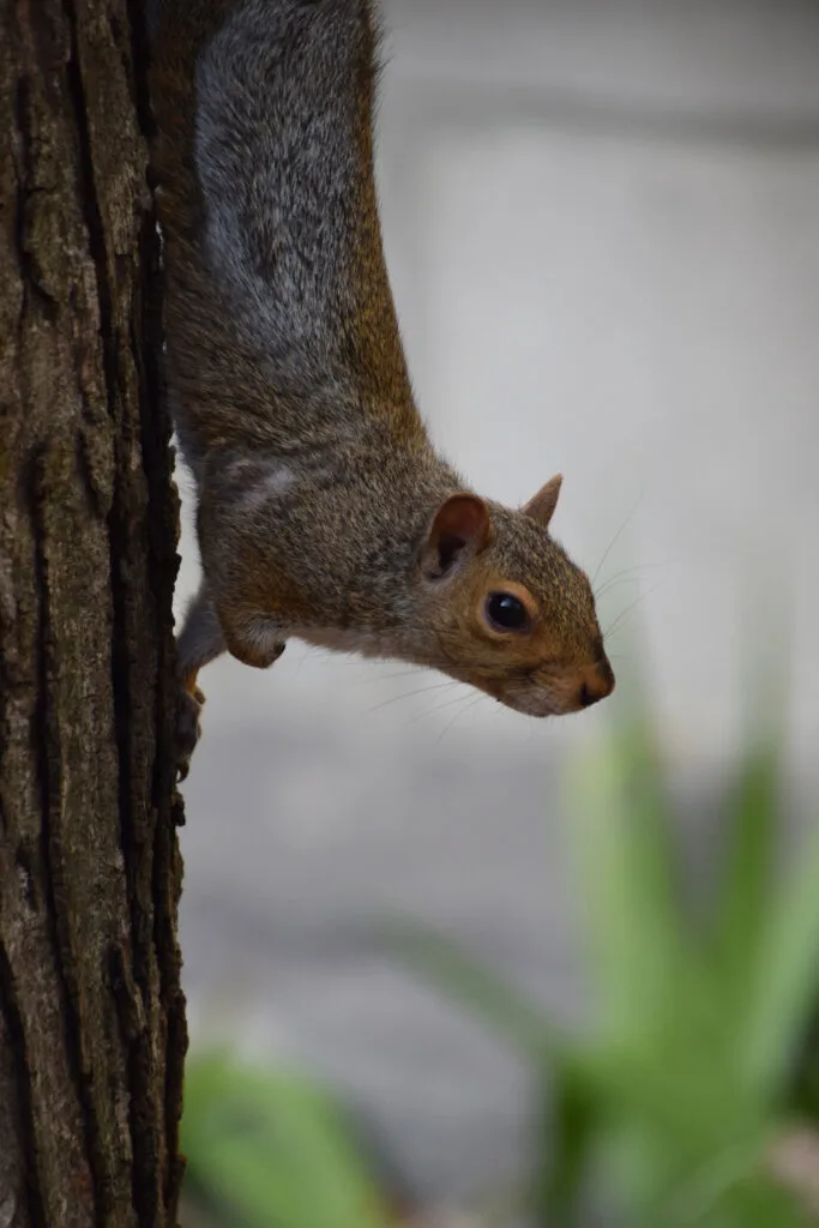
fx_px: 20466
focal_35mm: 600
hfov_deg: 2.3
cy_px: 614
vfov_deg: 3.4
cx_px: 410
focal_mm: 400
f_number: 6.3
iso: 800
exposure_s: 1/640
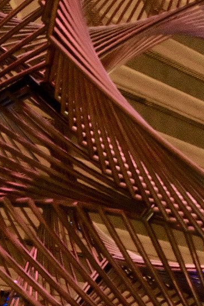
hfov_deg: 12.4
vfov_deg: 19.2
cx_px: 285
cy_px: 99
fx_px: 901
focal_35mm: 106
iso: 12800
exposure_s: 1/125
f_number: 7.1
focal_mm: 24.3
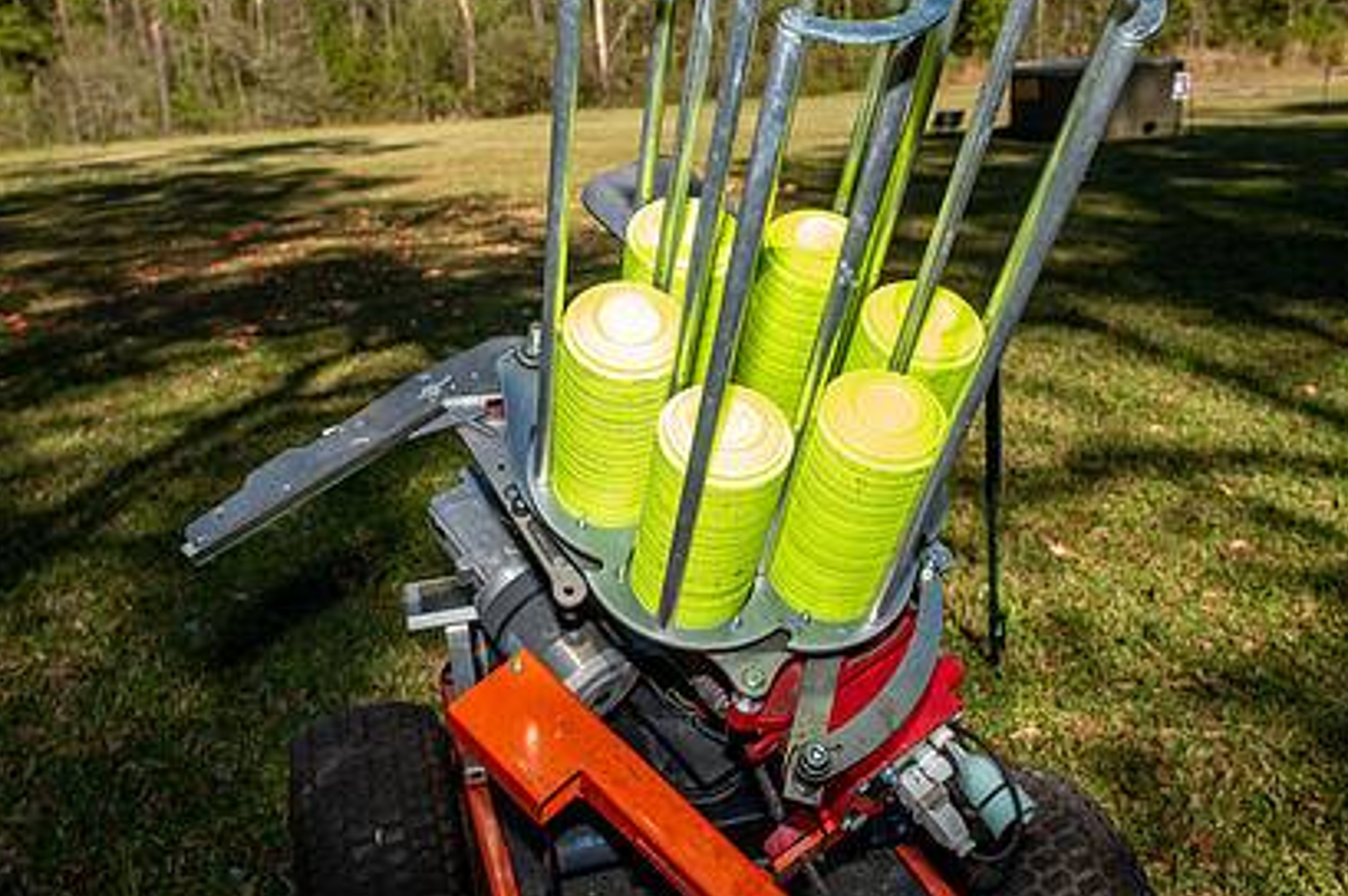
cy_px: 376
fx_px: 1272
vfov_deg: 38.7
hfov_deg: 55.8
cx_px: 692
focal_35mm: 34
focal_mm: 24
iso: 50
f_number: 6.3
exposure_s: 1/250
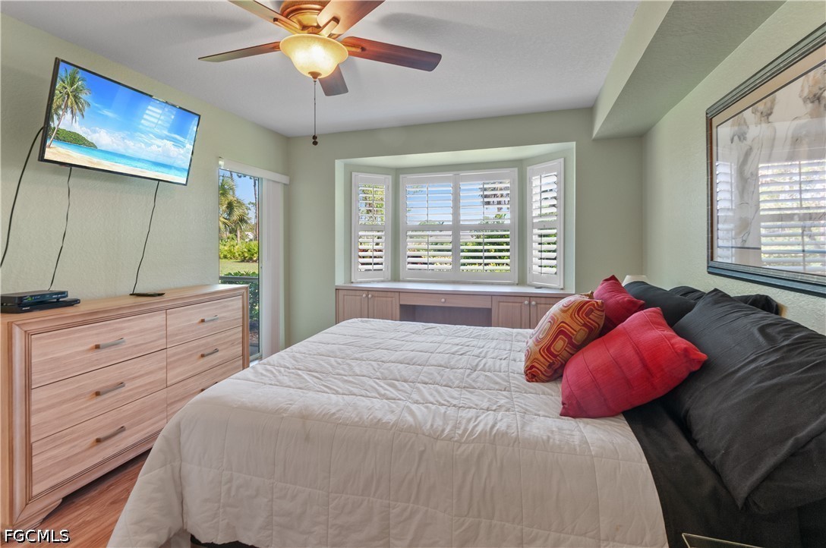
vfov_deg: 77.1
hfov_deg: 100.5
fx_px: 344
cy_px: 274
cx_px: 413
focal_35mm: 15
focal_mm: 10
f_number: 8
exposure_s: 1/1.67
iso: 200
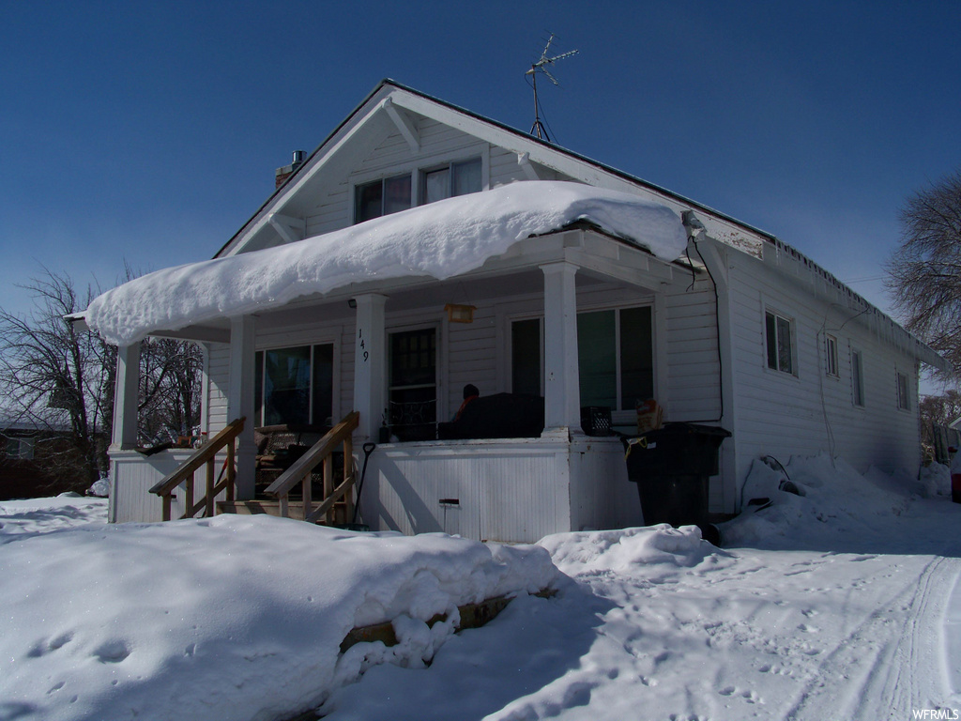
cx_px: 480
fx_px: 916
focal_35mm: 33
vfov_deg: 42.9
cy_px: 360
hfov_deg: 55.4
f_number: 5.6
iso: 64
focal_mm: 5.85
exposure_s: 1/1250
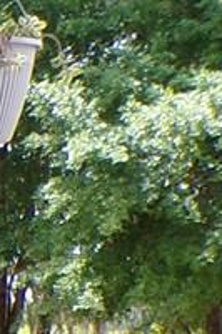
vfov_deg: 9.9
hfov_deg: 6.2
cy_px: 521
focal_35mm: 200
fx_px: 1853
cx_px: -494
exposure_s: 1/250
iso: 100
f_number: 3
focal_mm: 4.3
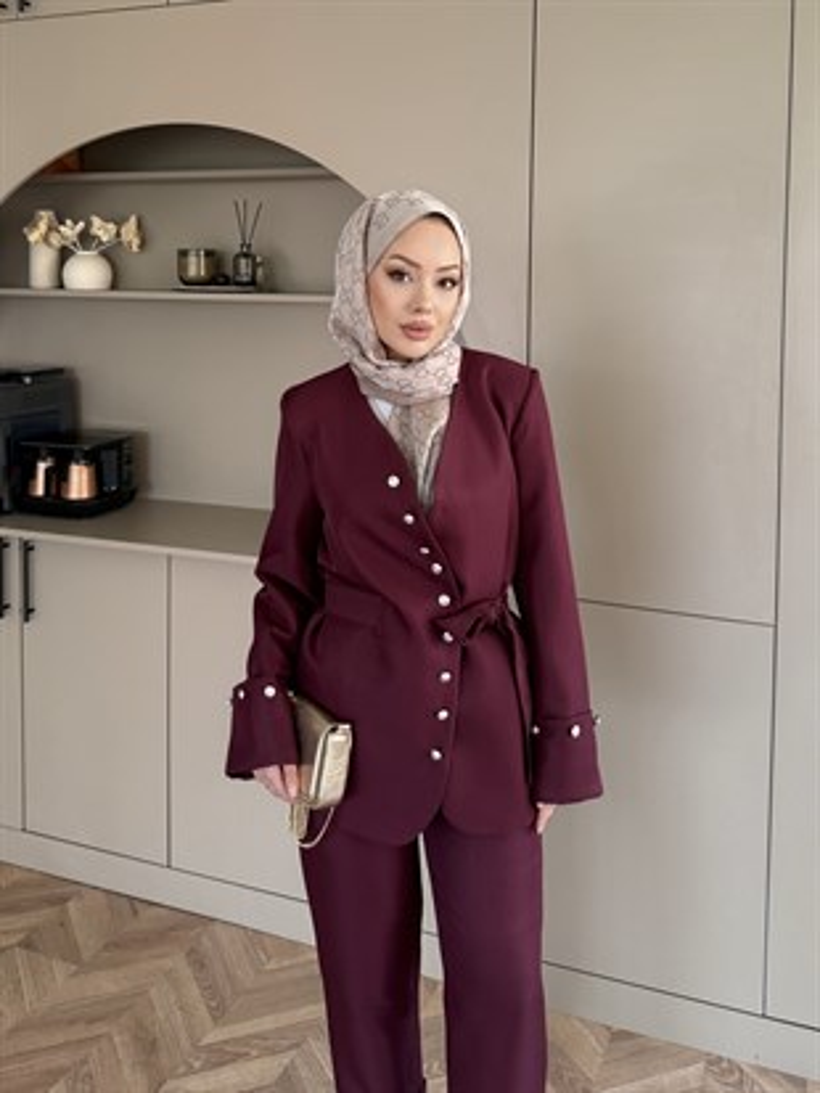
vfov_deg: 71.6
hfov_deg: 56.8
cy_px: 546
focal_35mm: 24
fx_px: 758
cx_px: 410
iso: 100
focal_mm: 6.76
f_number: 1.78
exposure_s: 1/121
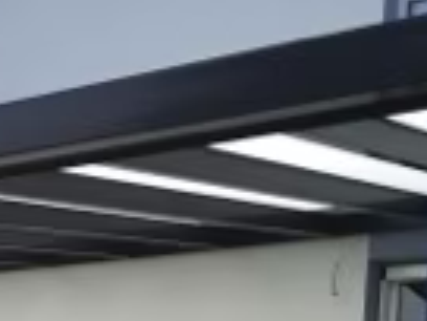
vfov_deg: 14.4
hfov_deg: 21.1
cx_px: 104
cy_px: 557
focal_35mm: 92
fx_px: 1135
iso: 50
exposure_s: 1/759
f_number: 2.2
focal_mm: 3.83
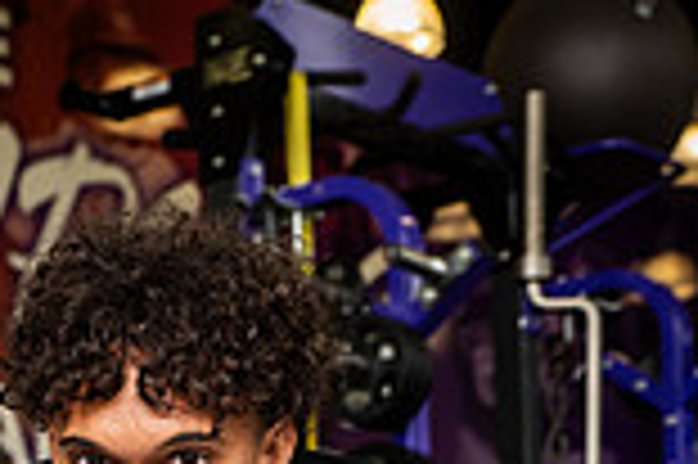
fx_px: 2808
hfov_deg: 14.1
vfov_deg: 8.8
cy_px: 1005
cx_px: 216
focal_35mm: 145
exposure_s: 1/250
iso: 500
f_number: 5.6
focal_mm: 50
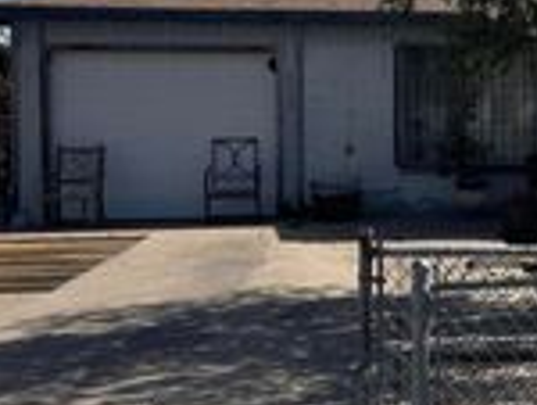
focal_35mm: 80
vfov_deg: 18.4
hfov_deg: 22.9
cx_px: 601
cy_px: 120
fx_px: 1243
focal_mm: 6.76
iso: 80
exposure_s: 1/5814
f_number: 1.78
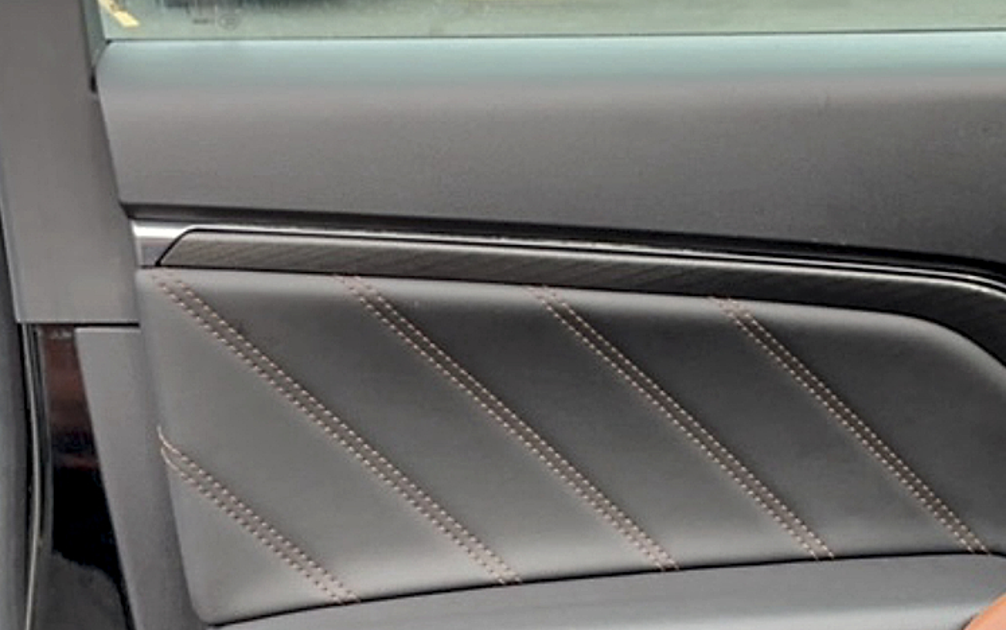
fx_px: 1865
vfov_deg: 18.9
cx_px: 862
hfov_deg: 29.2
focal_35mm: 68
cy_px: 516
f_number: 1.8
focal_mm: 3
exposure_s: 1/120
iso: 25
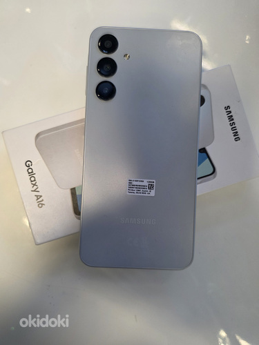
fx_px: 229
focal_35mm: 23
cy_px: 172
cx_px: 130
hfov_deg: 58.9
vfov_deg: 73.9
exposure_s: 1/100
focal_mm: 6.3
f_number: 1.7
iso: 320
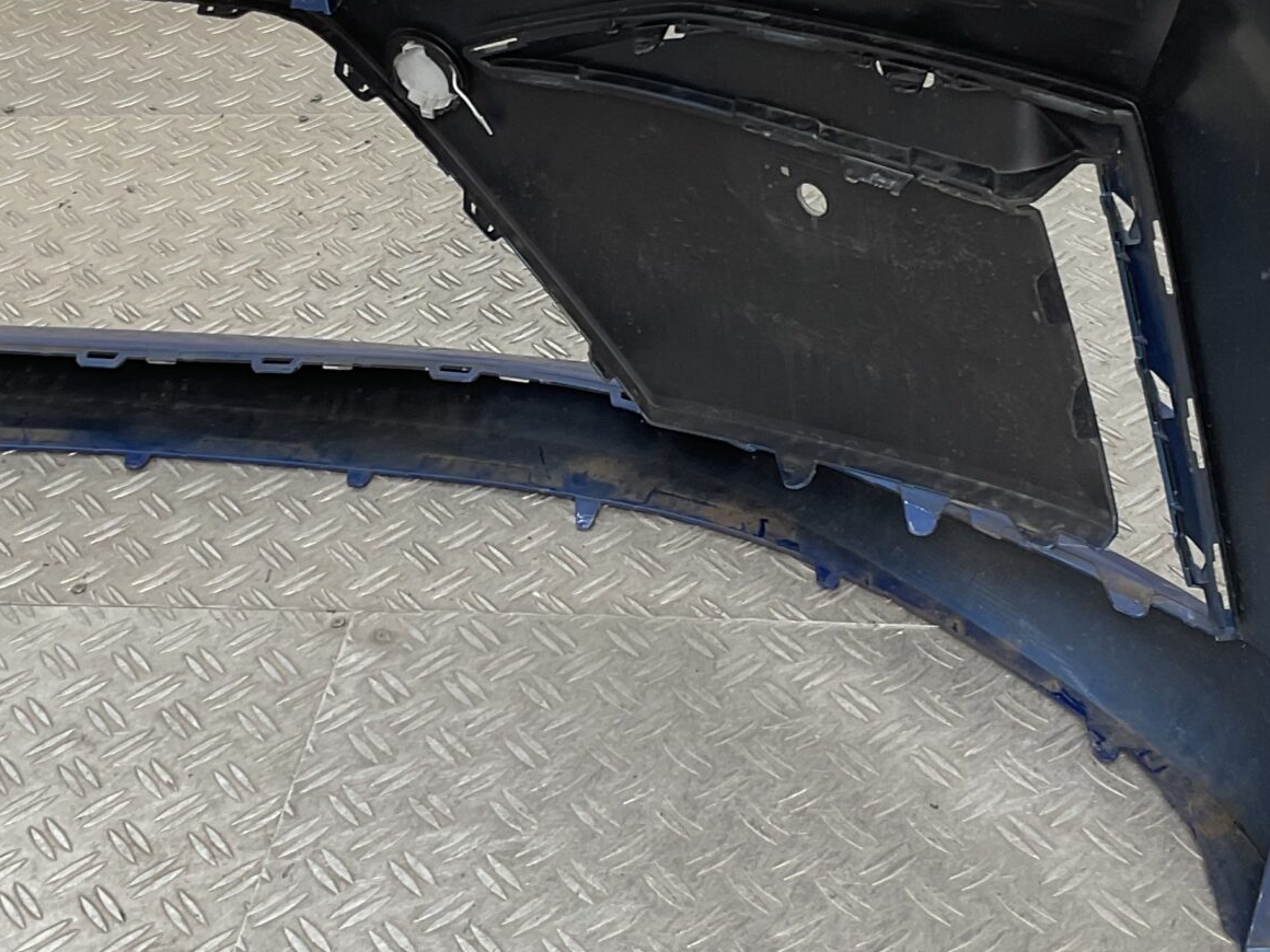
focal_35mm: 64
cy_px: 202
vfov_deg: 22.6
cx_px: 591
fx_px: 2348
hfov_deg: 30.3
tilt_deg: -31.9
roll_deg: +5.2
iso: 16
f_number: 1.8
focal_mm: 3
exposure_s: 1/101
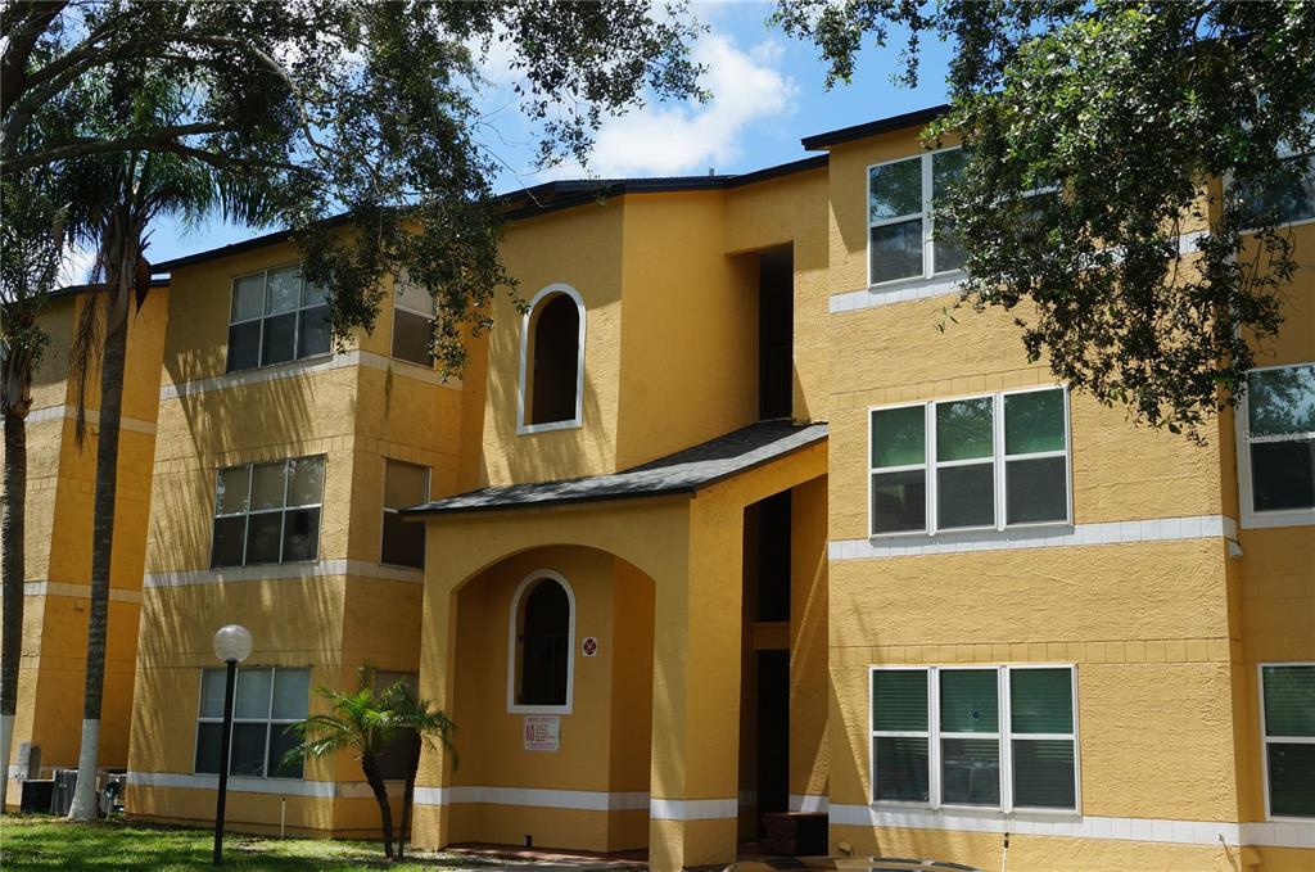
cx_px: 658
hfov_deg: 45.0
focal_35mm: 44
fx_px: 1586
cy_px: 436
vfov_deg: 30.7
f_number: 13
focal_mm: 29
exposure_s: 1/100
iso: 100
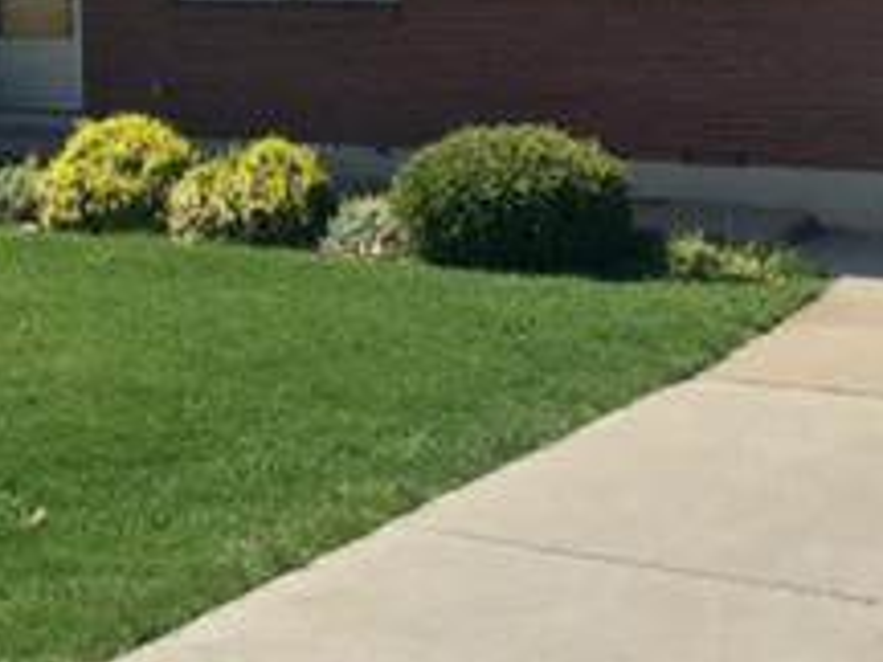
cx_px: 114
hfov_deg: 23.0
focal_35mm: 83
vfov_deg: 17.4
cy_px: 12
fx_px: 2117
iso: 20
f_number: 1.8
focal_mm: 3.99
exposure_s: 1/1880
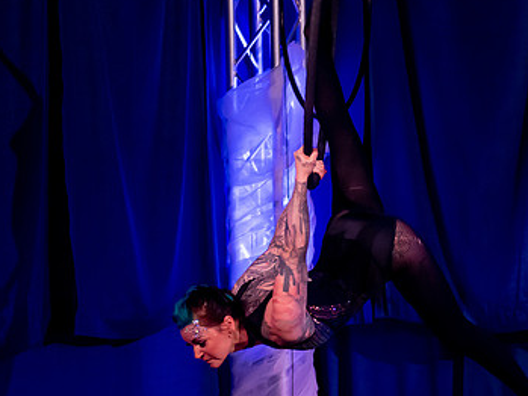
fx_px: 2212
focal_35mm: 145
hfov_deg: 13.6
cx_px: 389
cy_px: 319
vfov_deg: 10.2
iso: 3200
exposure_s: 1/160
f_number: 2.8
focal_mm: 56
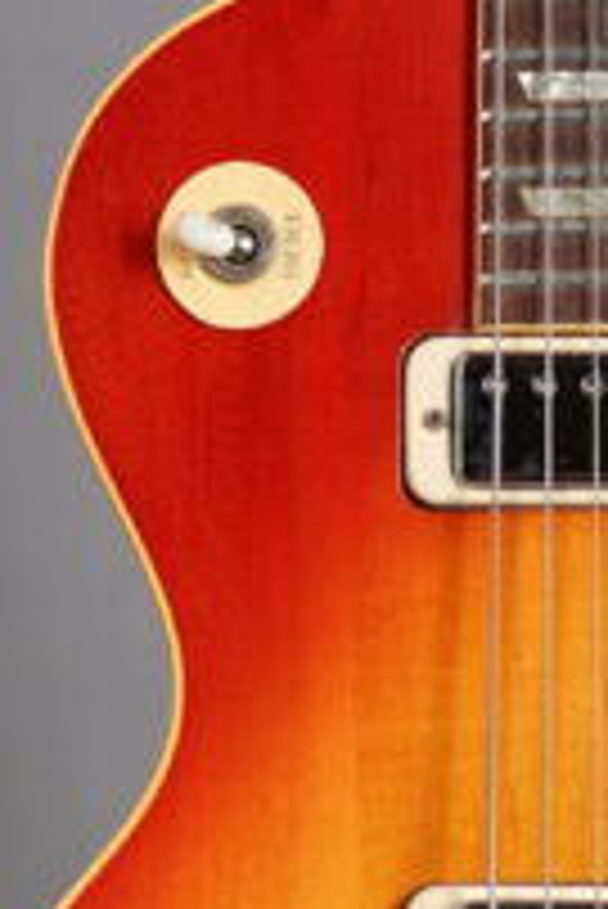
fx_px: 4173
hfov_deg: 8.3
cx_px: 646
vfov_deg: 12.3
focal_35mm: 165
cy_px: 896
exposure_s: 1/160
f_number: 8
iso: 160
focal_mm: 58
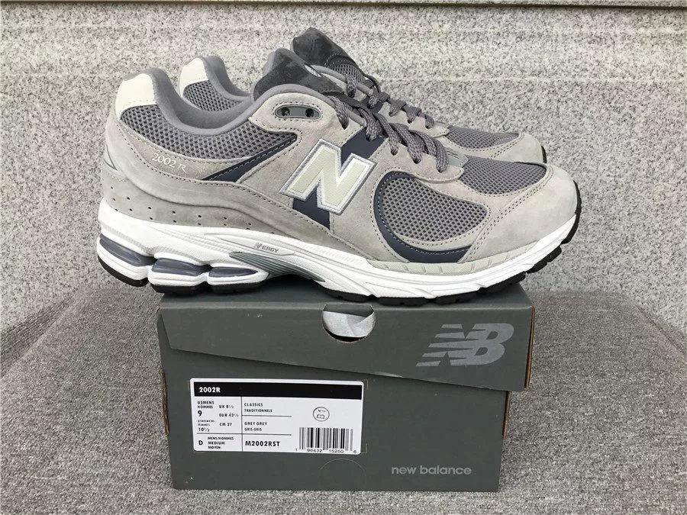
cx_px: 344
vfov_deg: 45.4
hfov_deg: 58.4
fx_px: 615
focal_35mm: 31
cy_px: 258
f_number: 2.4
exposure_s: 1/100
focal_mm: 3.3
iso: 25
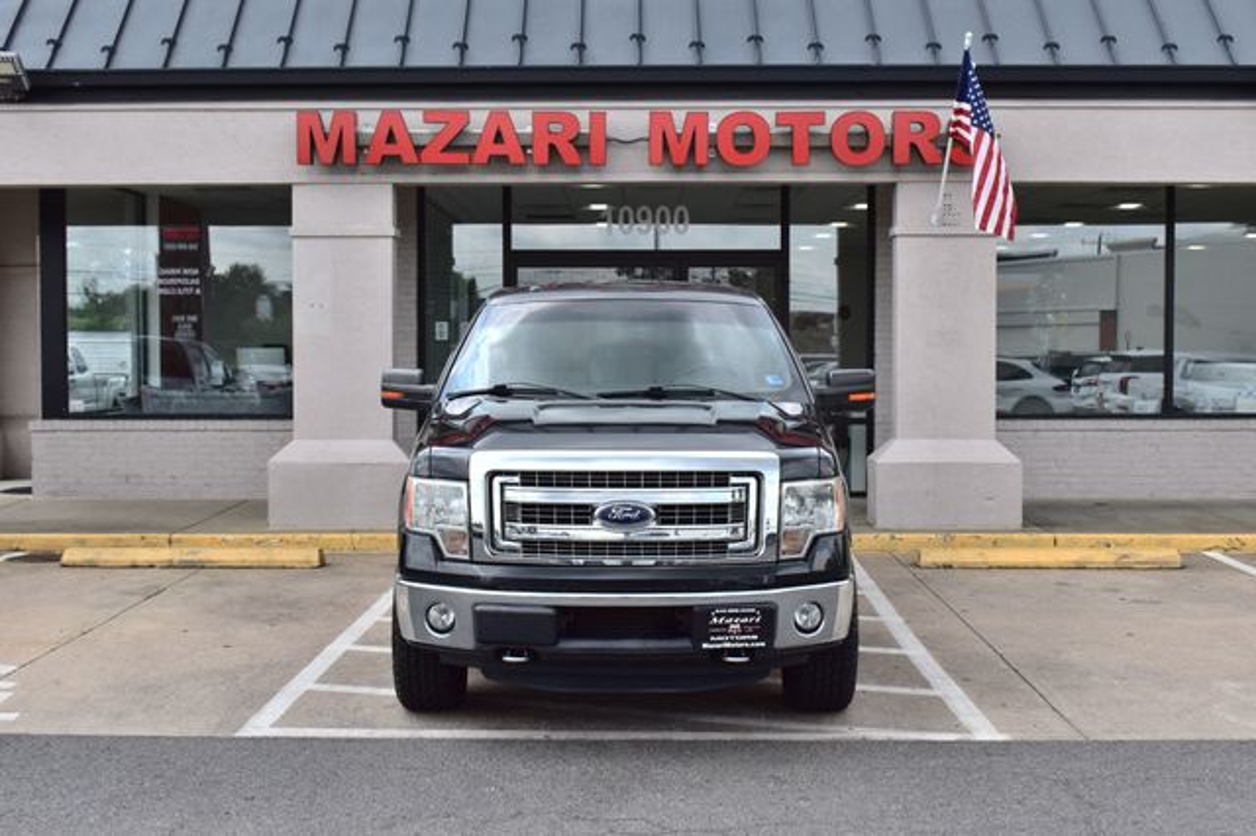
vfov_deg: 28.9
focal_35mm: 46
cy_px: 418
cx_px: 628
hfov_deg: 42.3
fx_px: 1621
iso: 400
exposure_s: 1/500
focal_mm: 31
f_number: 11
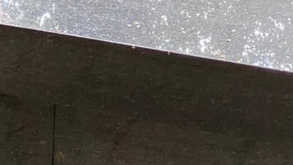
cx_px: -185
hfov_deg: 9.0
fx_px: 1810
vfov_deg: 5.1
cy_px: -150
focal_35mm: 233
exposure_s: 1/121
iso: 80
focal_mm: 6
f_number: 2
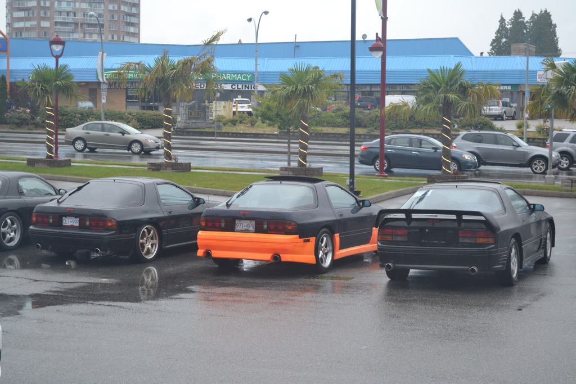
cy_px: 192
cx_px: 288
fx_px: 1008
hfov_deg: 31.9
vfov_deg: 21.6
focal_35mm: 63
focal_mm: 42
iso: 400
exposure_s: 1/125
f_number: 5.6
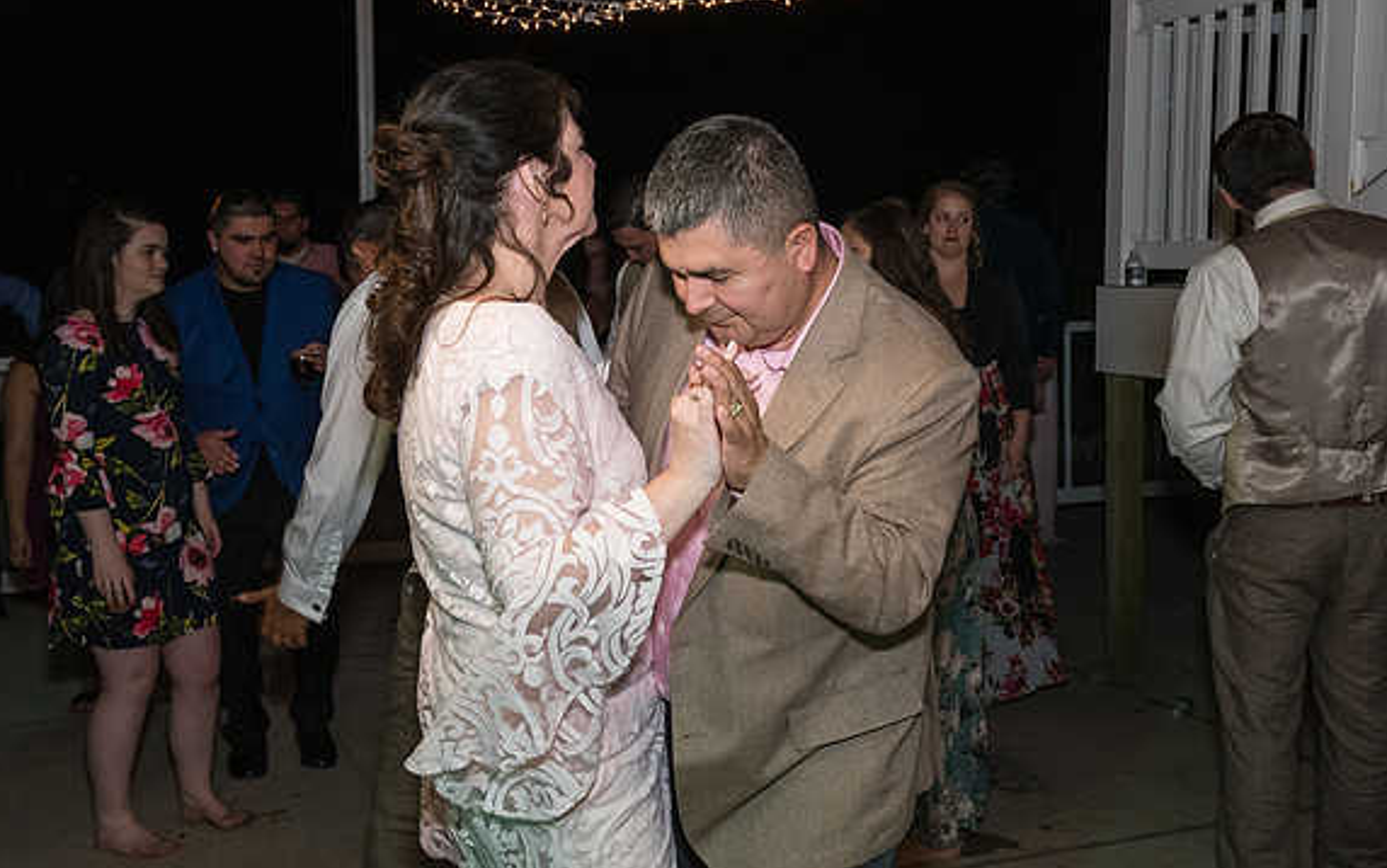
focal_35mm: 44
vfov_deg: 29.2
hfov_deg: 45.2
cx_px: 709
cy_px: 425
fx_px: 1664
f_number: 7.1
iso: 2000
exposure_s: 1/100
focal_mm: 25
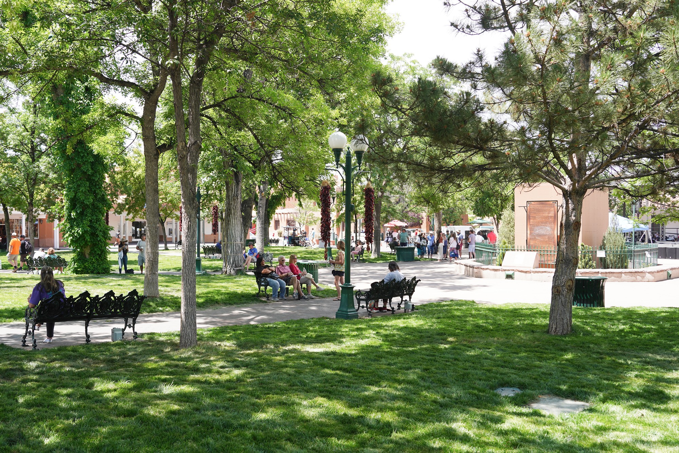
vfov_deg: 40.0
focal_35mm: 33
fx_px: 622
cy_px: 226
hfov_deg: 57.2
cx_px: 340
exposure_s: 1/100
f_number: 6.3
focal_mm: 33
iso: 100
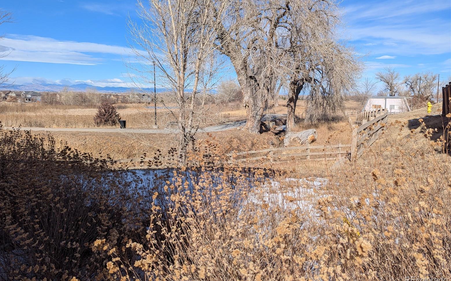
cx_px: 221
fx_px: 320
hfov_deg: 70.4
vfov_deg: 47.3
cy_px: 113
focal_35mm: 26
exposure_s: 1/2410
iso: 47
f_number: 1.85
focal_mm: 6.81
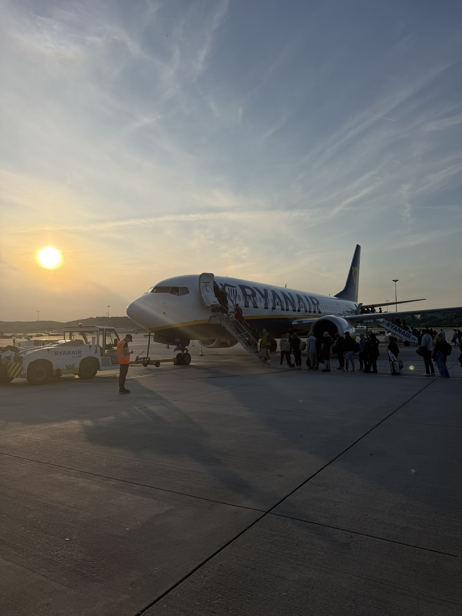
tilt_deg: +2.1
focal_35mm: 24
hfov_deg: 56.8
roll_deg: -0.1
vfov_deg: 71.6
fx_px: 427
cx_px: 231
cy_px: 308
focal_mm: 6.76
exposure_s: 1/8130
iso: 80
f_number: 1.78
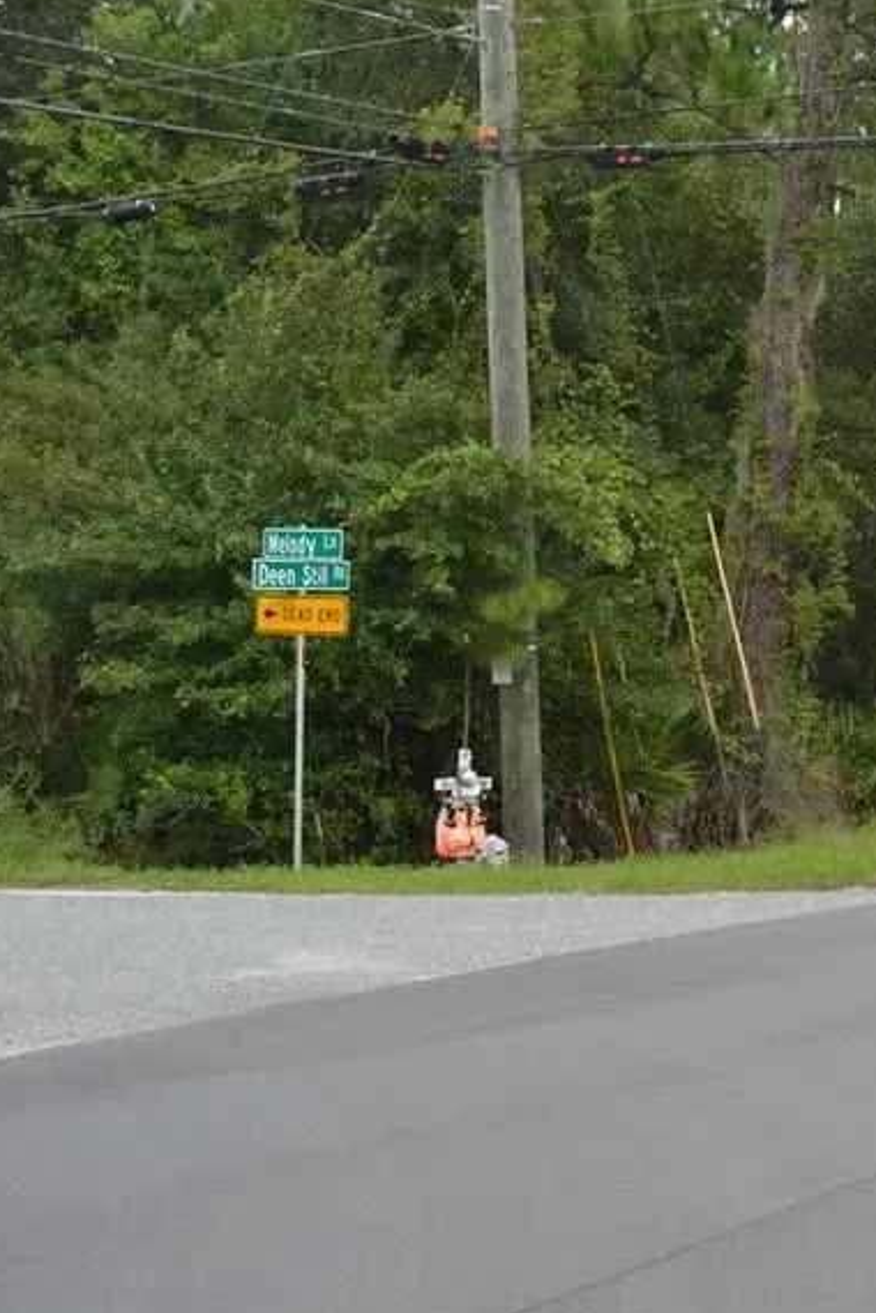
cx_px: 1095
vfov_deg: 28.8
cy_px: 580
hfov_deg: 18.3
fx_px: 2555
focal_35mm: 70
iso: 125
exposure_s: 1/125
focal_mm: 26
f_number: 5.6
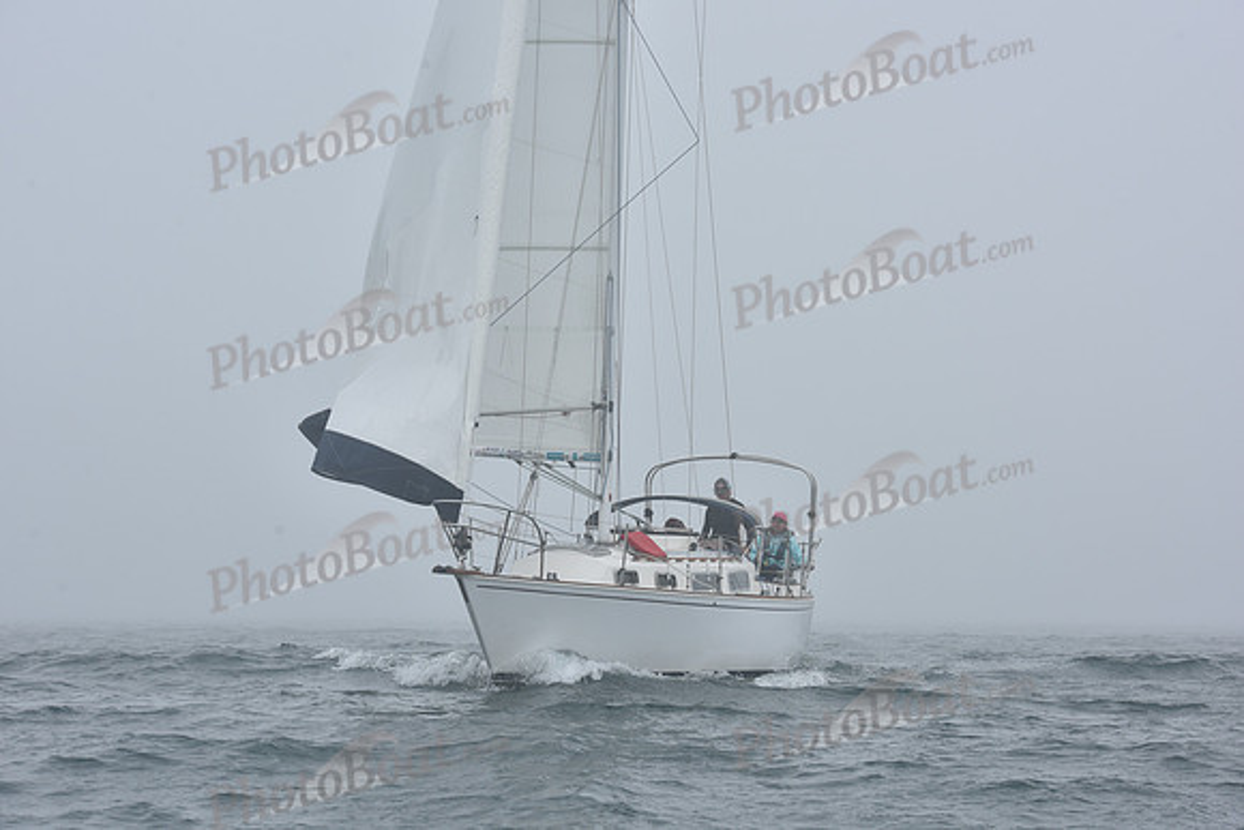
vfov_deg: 13.7
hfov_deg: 20.4
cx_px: 622
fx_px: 3456
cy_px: 415
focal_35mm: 100
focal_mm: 100
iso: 250
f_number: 10
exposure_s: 1/800
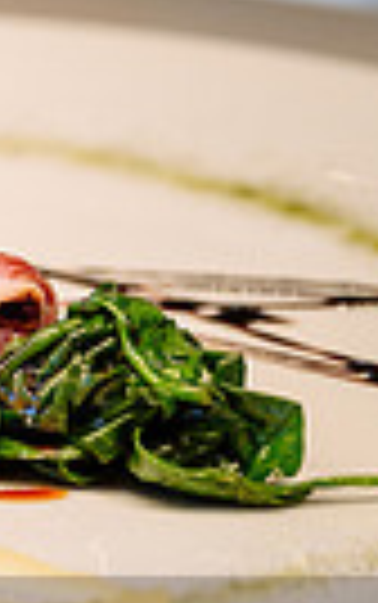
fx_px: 5872
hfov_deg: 3.7
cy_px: 246
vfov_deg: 5.9
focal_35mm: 357
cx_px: -386
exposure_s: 1/80
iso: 100
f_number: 4
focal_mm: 70
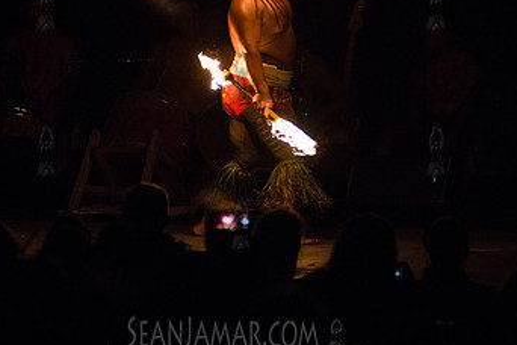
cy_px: 76
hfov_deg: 8.4
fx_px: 3533
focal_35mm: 246
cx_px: 240
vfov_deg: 5.6
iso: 4000
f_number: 2.8
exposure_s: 1/400
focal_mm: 145
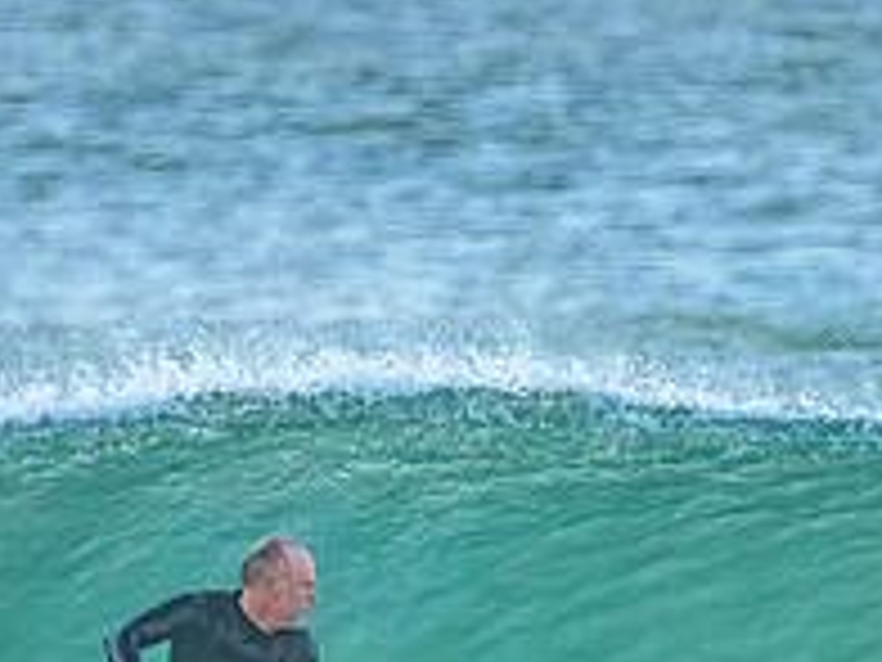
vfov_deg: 0.7
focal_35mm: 2274
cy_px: 759
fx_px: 57940
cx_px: 468
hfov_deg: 0.9
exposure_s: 1/1250
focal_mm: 800
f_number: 11
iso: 8000
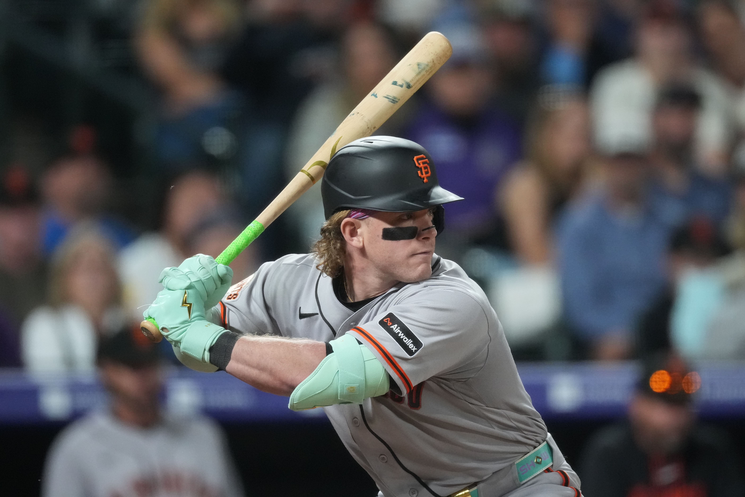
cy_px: 248
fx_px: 18624
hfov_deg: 2.3
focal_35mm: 900
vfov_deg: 1.5
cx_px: 372
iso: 6400
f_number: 4
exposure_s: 1/1600
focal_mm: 600
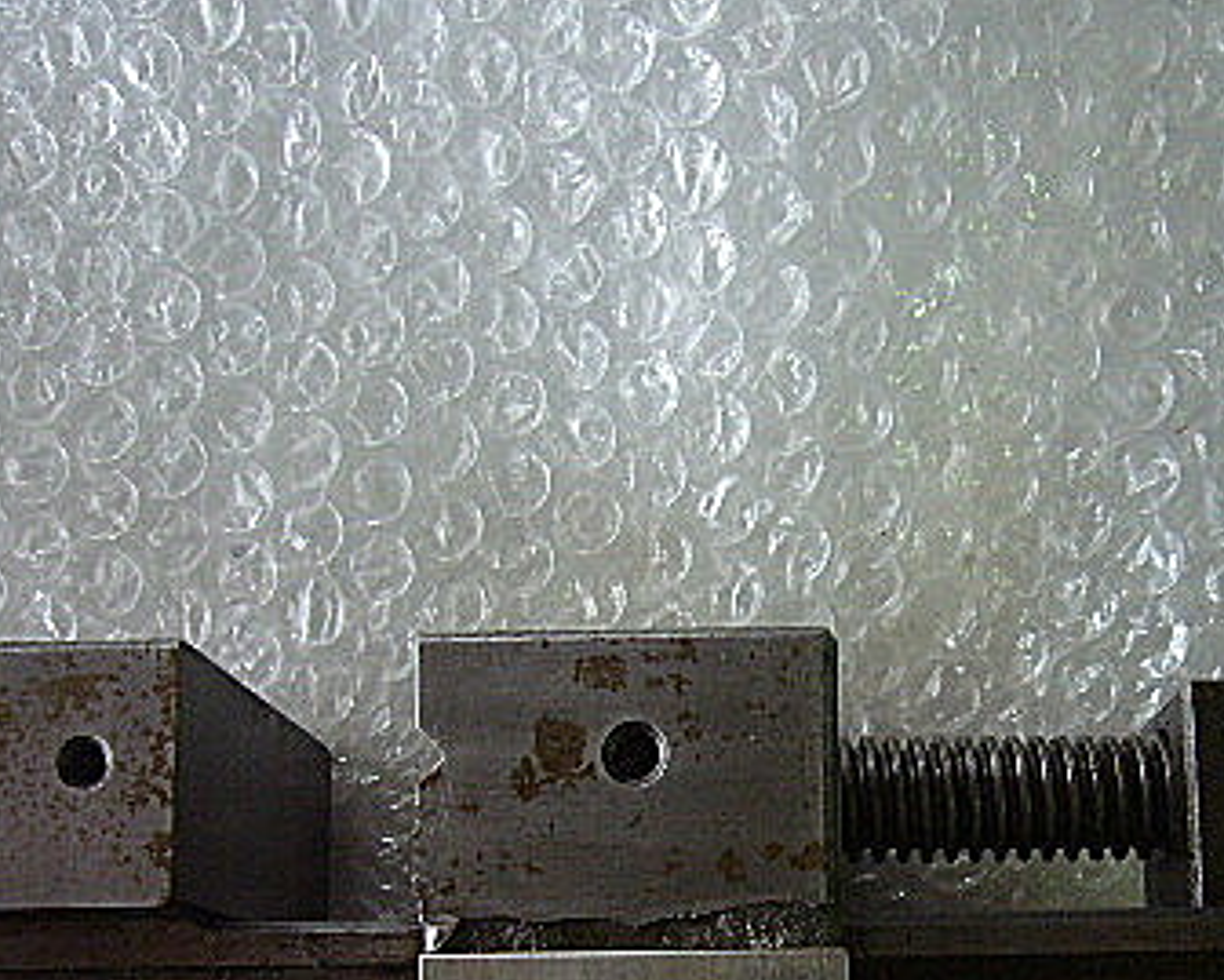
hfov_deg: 35.6
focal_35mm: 52
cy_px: 871
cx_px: 838
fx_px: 1884
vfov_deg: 28.1
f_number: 2.8
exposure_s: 1/15
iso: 160
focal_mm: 4.6
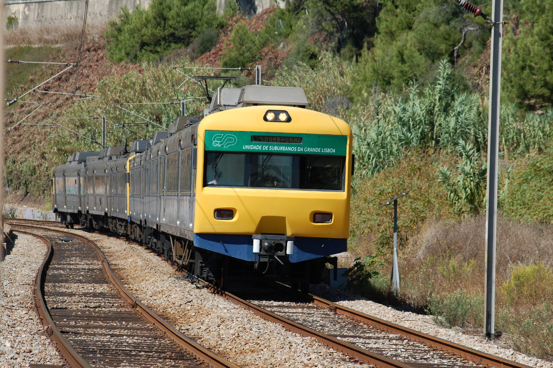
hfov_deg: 11.2
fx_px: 2809
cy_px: 184
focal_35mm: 183
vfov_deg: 7.5
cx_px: 276
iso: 200
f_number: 7.1
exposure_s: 1/800
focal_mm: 122
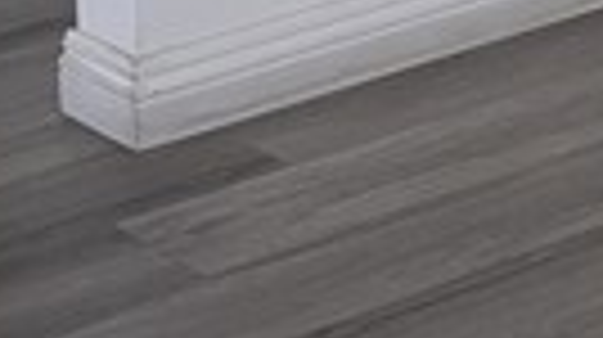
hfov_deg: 10.1
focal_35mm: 208
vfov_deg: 5.5
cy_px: -595
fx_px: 3322
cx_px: 873
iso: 76
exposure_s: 1/120
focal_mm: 5.43
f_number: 1.89
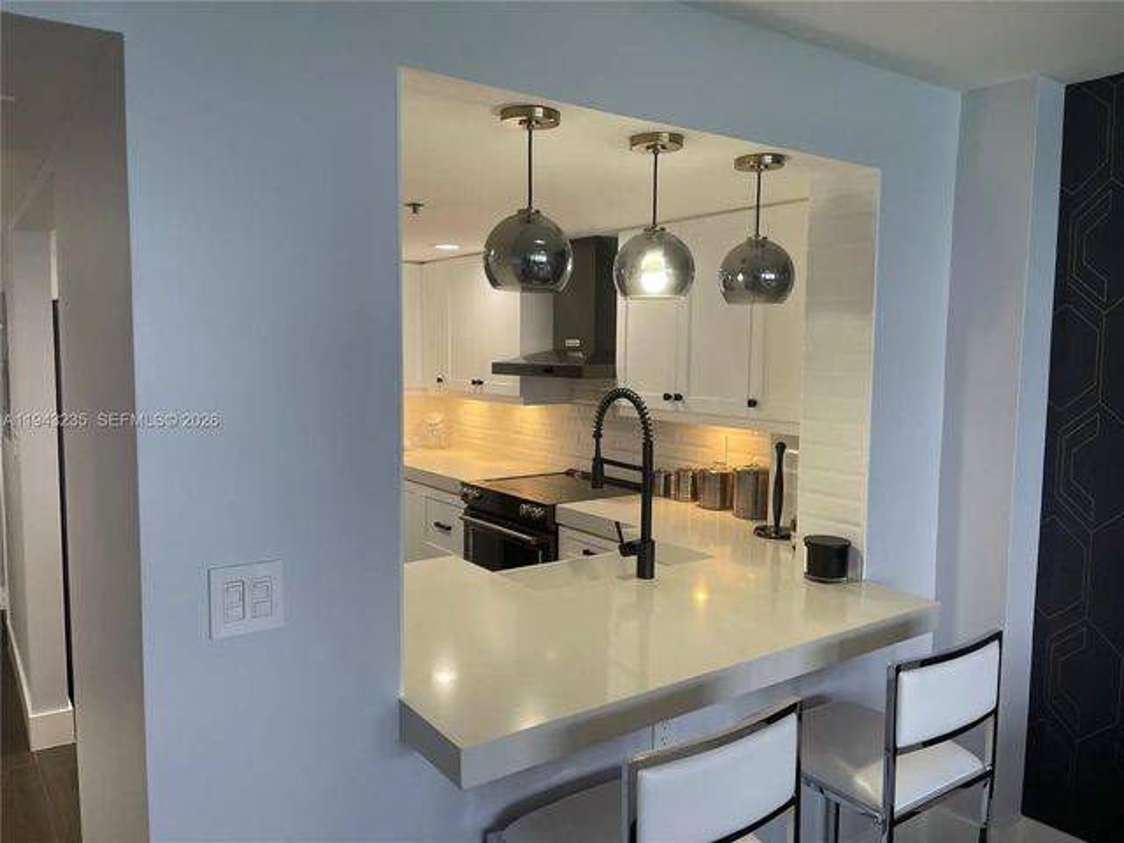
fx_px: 844
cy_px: 422
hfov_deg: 67.3
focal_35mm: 26
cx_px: 562
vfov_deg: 53.1
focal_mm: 5.1
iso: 100
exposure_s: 1/120
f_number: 1.6
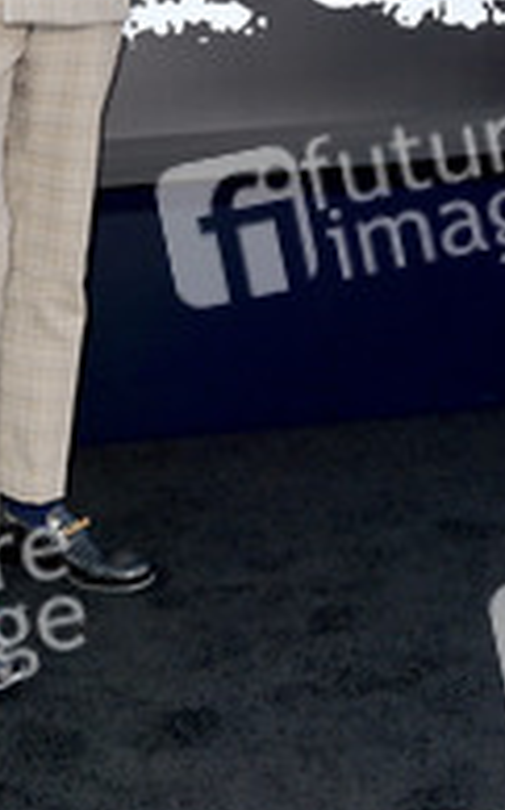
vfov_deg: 23.6
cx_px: -6
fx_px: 1852
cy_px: 0
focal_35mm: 84
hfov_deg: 15.2
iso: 250
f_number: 6.3
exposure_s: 1/250
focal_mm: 40
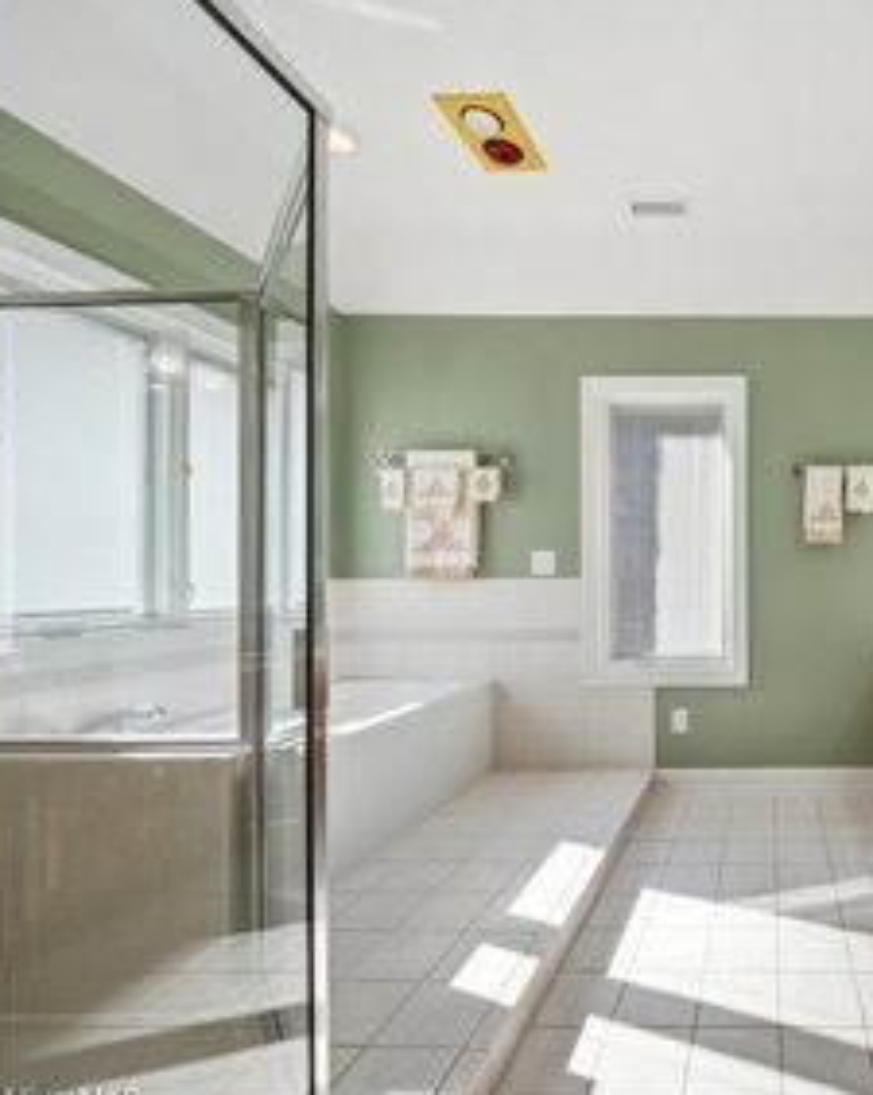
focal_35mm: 18
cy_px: 571
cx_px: 768
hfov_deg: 63.0
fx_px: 582
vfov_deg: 86.4
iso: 250
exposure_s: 1/640
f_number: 8
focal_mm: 12
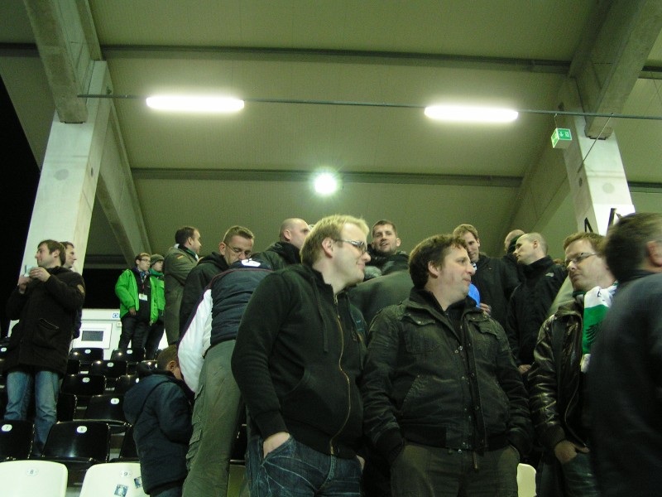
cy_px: 248
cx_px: 331
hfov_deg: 49.0
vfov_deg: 37.7
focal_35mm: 38
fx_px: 727
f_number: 2.8
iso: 200
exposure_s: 1/15
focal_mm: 5.8
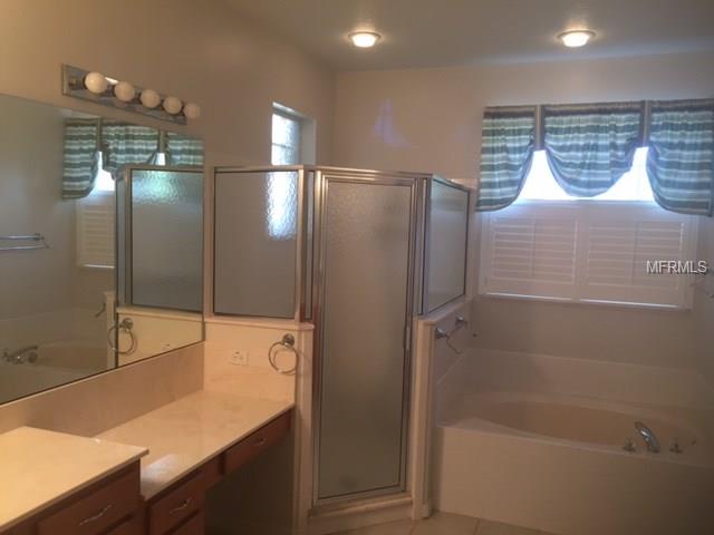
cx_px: 357
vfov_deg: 48.2
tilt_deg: -4.3
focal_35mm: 29
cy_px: 268
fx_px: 598
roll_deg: -2.3
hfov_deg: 61.7
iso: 64
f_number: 2.2
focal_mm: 4.15
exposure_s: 1/30
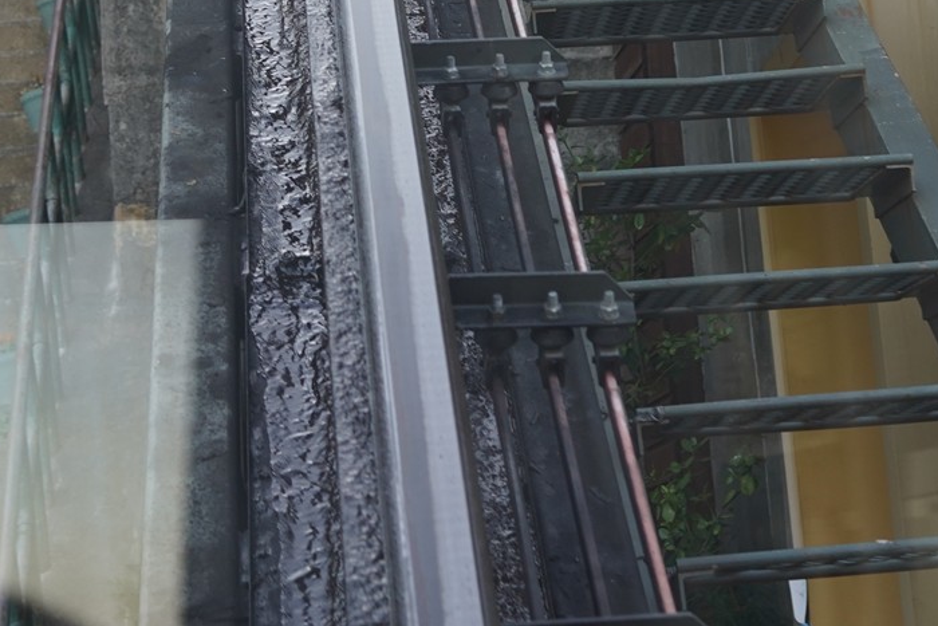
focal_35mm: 100
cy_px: -109
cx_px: 590
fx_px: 2606
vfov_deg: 13.4
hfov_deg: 20.4
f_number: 5
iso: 400
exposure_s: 1/125
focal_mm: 35
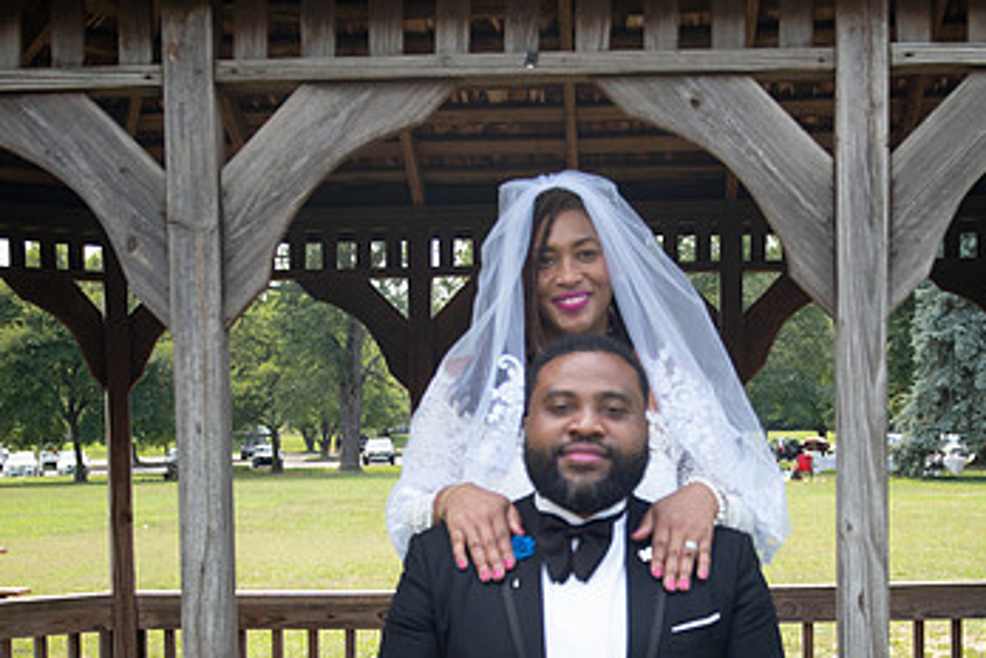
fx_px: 1917
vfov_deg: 19.2
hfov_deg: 28.8
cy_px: 537
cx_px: 589
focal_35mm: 70
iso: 800
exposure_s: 1/1600
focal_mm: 41
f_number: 4.2
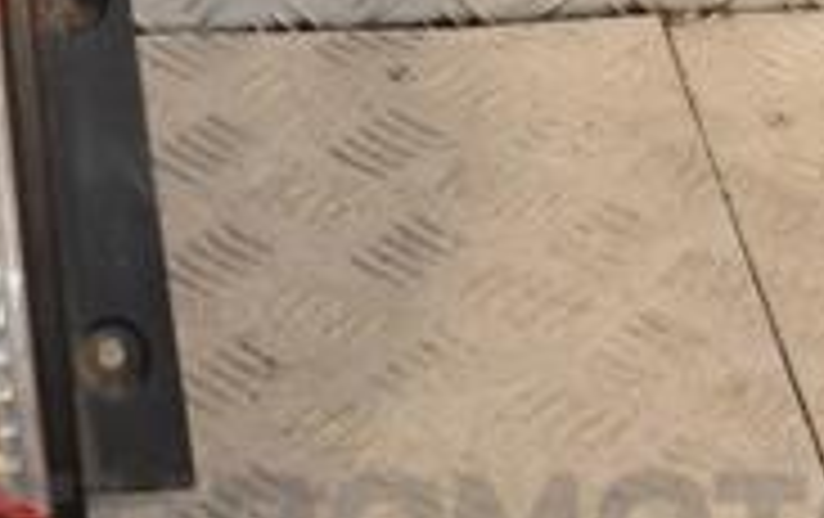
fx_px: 3149
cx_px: -99
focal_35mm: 140
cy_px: -59
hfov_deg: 14.5
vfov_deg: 9.3
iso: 800
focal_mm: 28
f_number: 8
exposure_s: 1/200
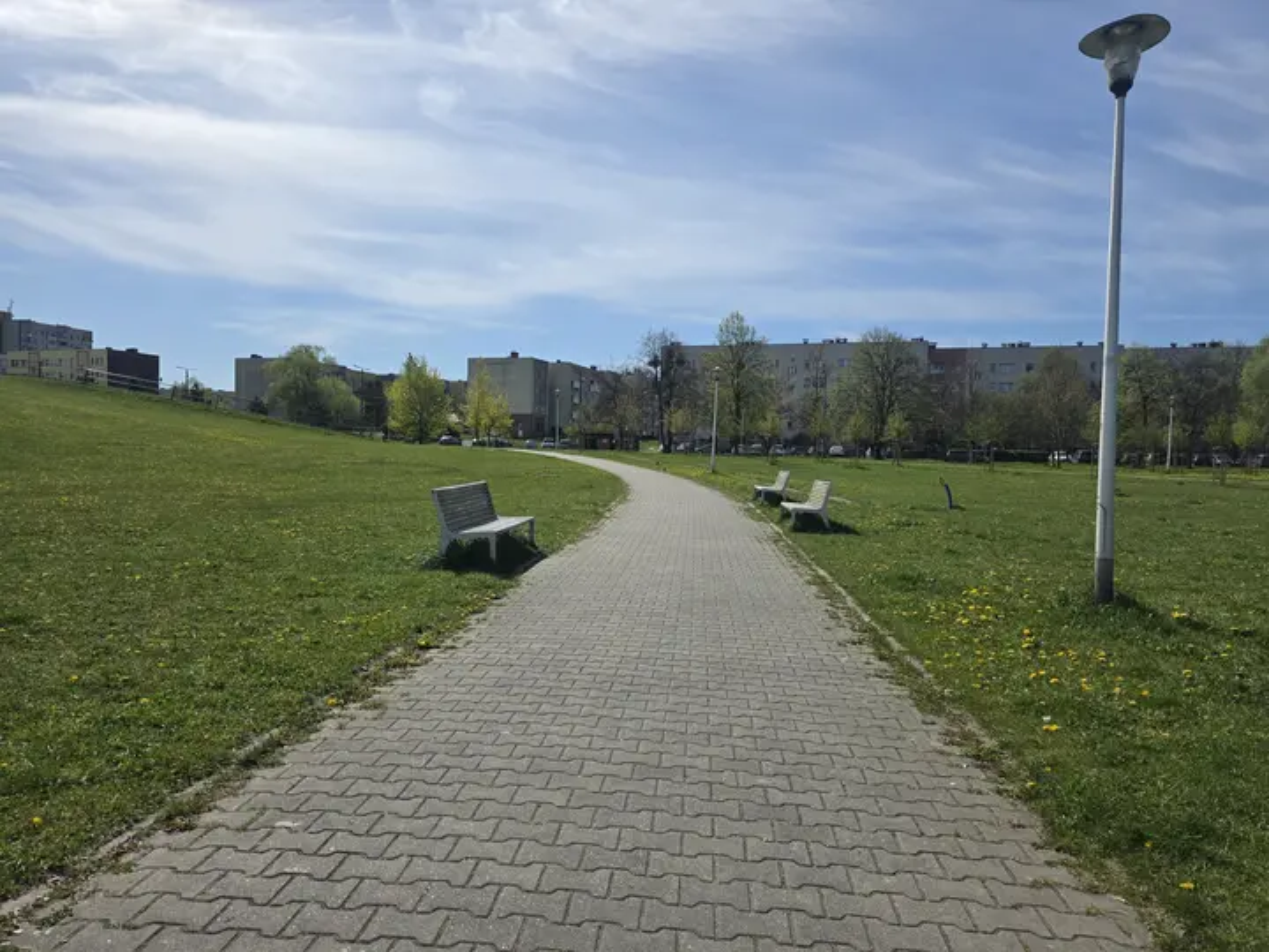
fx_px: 843
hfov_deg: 73.9
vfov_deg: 58.9
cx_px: 634
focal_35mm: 23
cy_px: 476
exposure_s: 1/7944
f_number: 1.7
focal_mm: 6.3
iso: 64
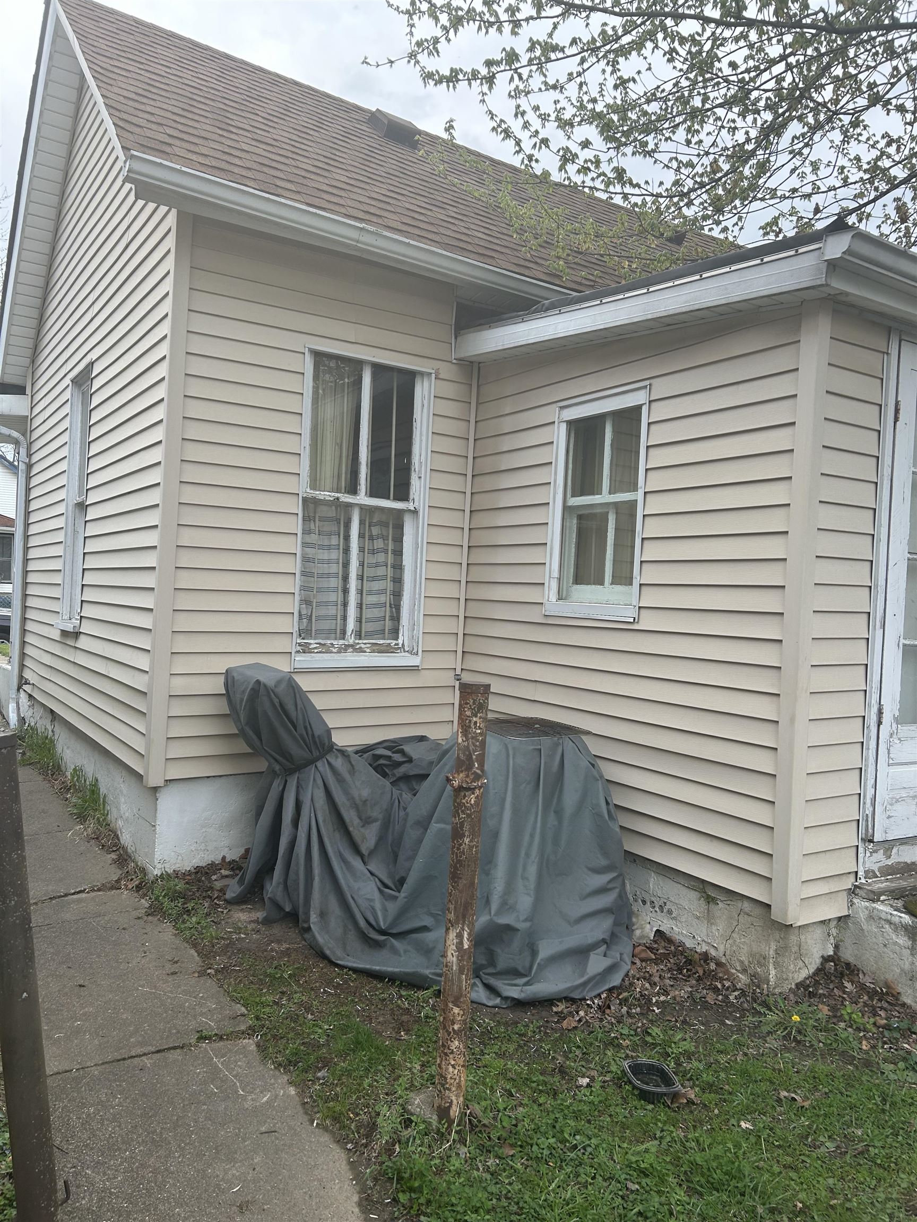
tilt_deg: -1.0
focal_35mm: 26
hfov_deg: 53.1
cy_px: 611
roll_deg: -3.1
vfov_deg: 67.3
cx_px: 458
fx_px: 918
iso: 50
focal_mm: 5.7
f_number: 1.5
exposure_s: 1/190
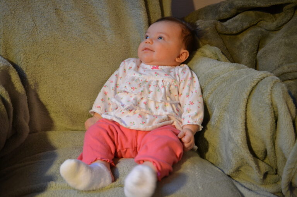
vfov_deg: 43.4
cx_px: 148
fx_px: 247
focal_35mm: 30
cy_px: 98
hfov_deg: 62.0
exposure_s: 1/30
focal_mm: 20
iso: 900
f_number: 3.8
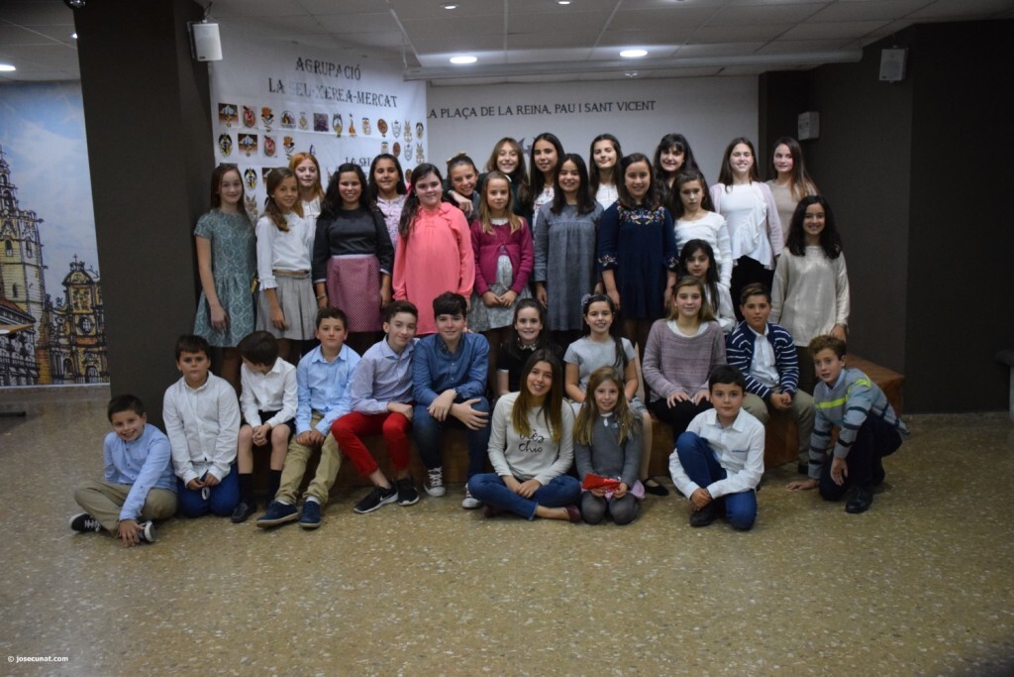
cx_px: 507
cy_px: 338
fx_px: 930
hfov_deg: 57.2
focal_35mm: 33
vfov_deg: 40.0
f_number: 3.5
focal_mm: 22
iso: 3200
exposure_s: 1/320
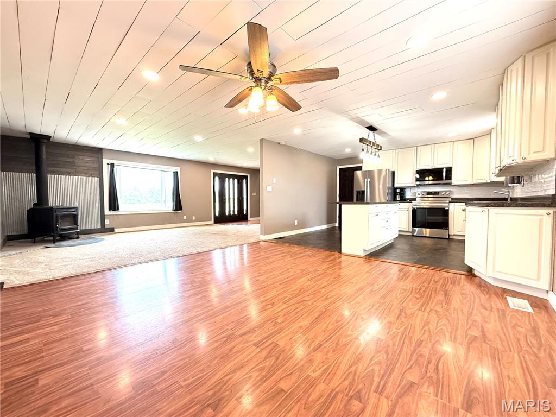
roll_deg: +0.4
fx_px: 225
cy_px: 208
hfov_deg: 102.1
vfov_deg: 85.7
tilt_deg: -2.1
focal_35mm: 14
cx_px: 278
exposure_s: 1/60
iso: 400
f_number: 2.2
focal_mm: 2.22
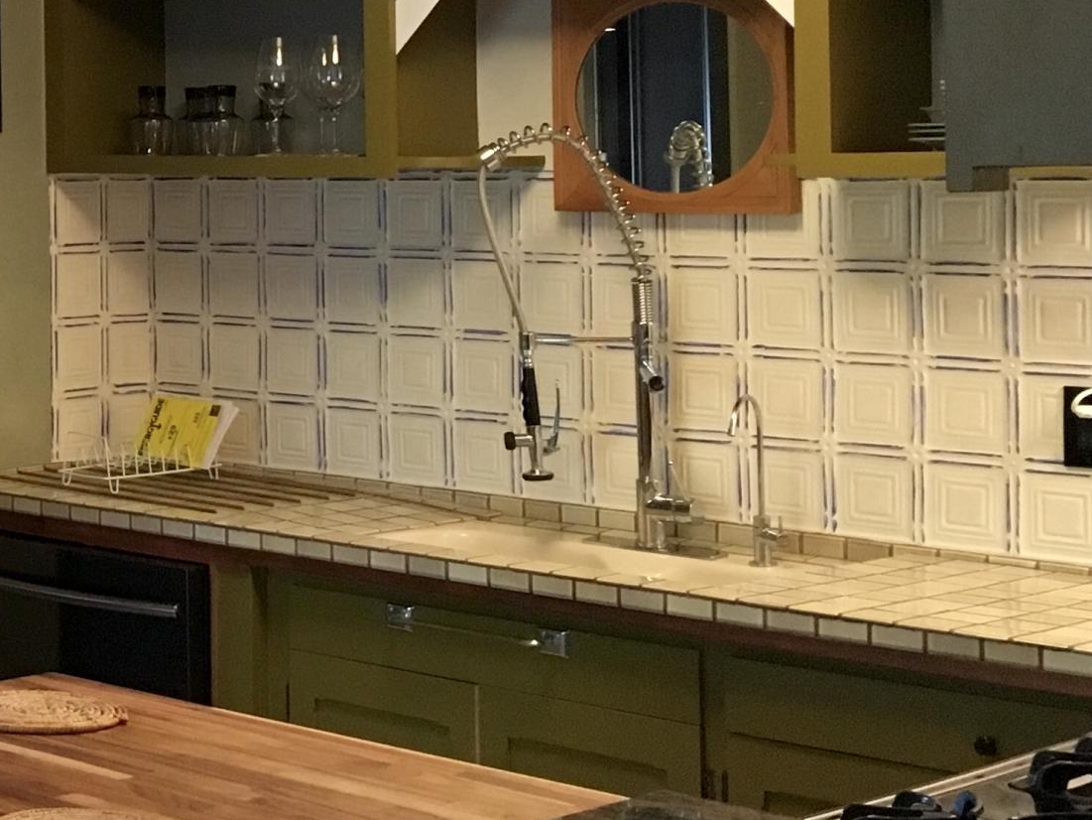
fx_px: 2492
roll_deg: +0.6
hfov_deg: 22.6
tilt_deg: -0.6
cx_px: -250
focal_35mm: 79
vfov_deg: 18.5
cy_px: 152
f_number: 2.2
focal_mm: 4.15
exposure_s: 1/30
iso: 200
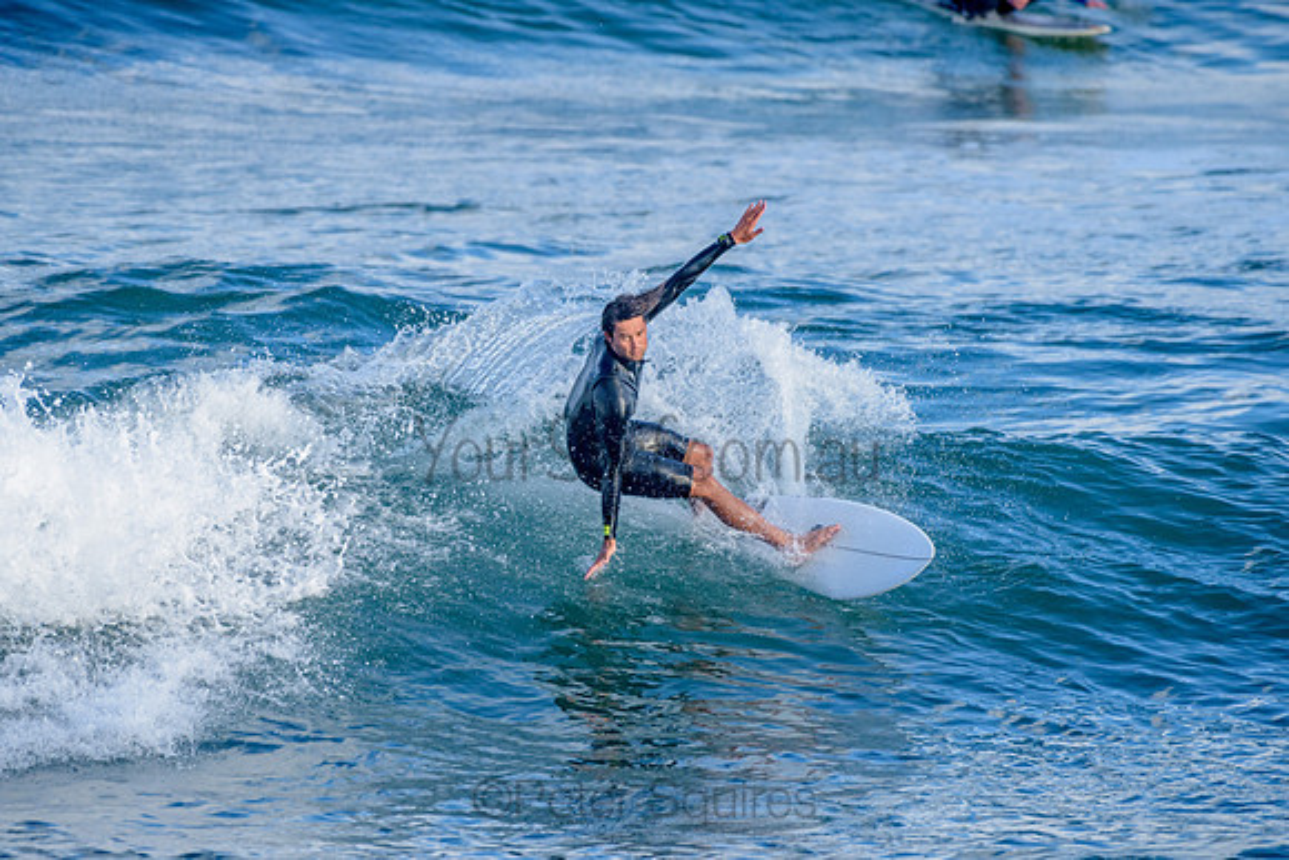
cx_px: 644
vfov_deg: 2.2
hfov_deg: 3.4
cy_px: 430
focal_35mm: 612
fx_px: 21919
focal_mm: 500
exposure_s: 1/1250
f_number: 5.6
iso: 500
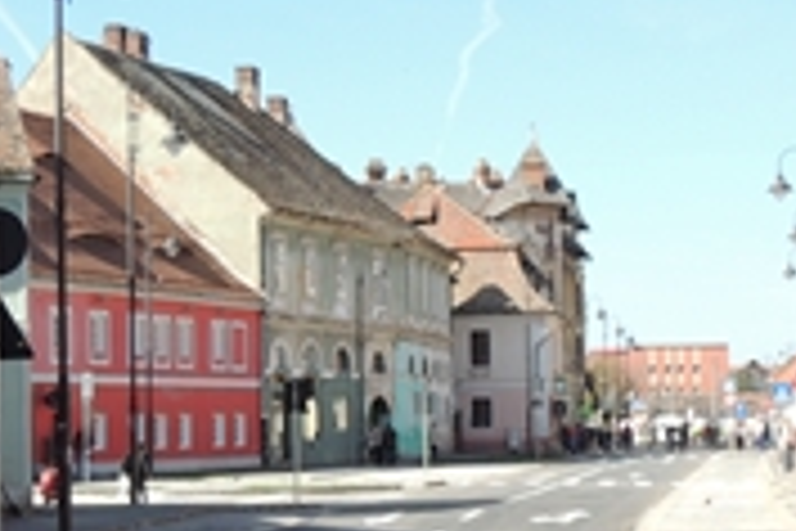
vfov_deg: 11.7
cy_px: 382
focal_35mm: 117
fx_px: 2587
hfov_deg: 17.5
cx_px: 409
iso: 100
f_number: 3.3
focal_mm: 6.2
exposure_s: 1/500
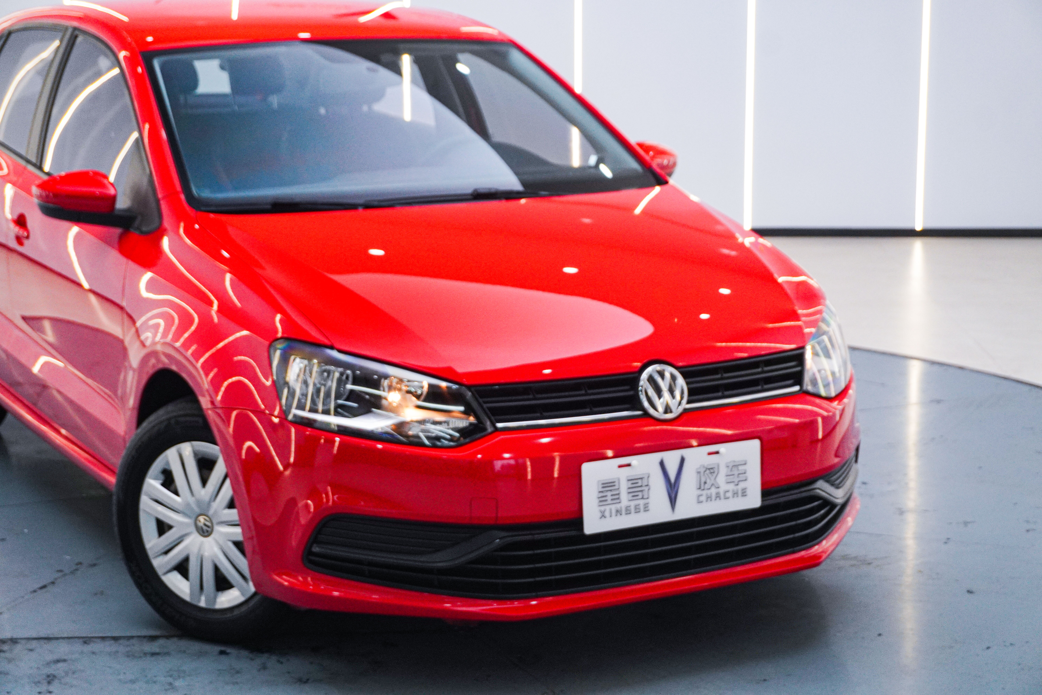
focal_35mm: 66
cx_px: 521
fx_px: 1910
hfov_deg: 30.5
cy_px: 348
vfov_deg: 20.6
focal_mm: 44
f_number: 6.3
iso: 1000
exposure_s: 1/80
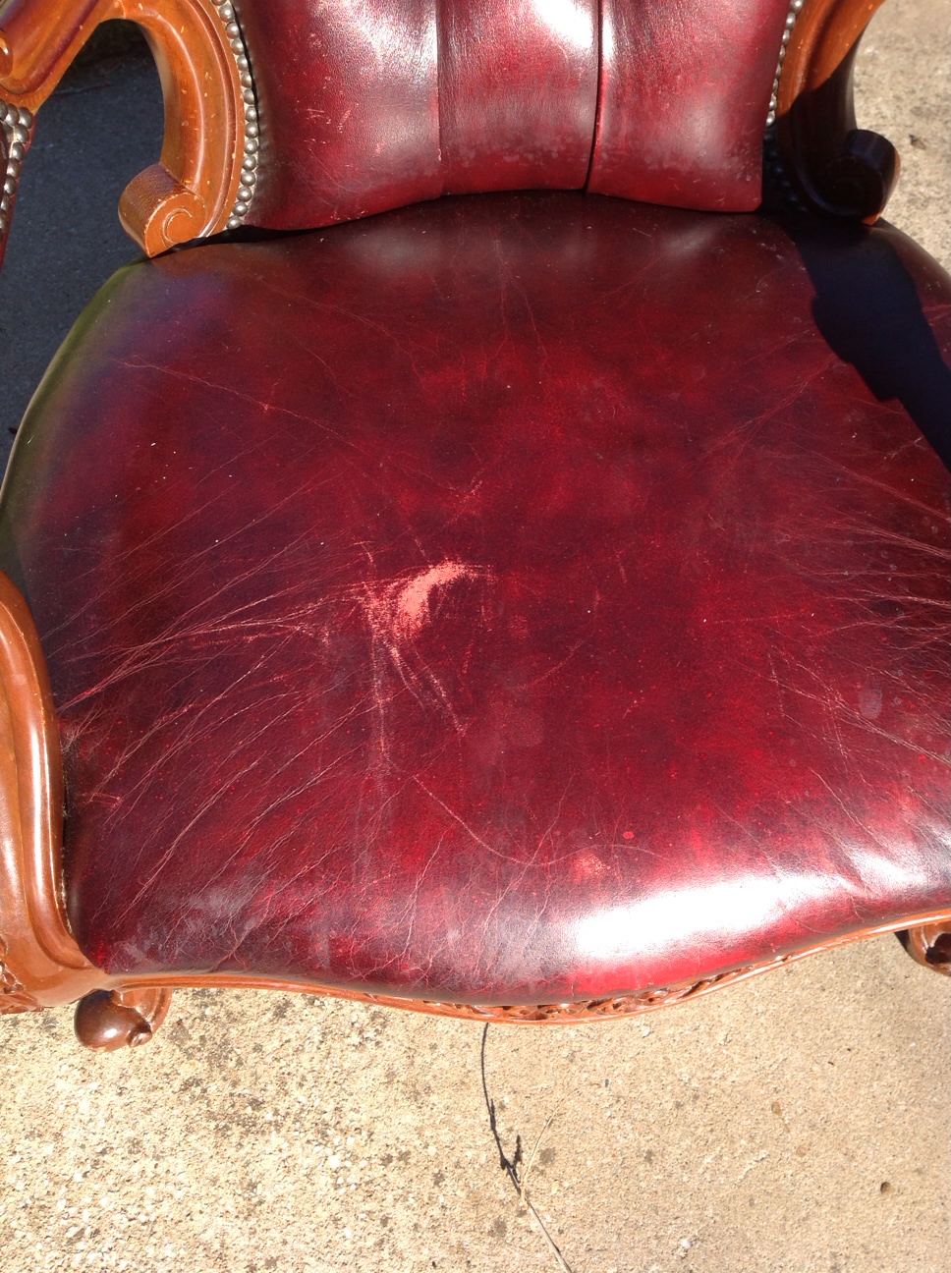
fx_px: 1285
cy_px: 636
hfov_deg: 40.6
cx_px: 476
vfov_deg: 52.7
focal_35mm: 35
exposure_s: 1/560
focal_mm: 4.28
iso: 50
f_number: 2.4
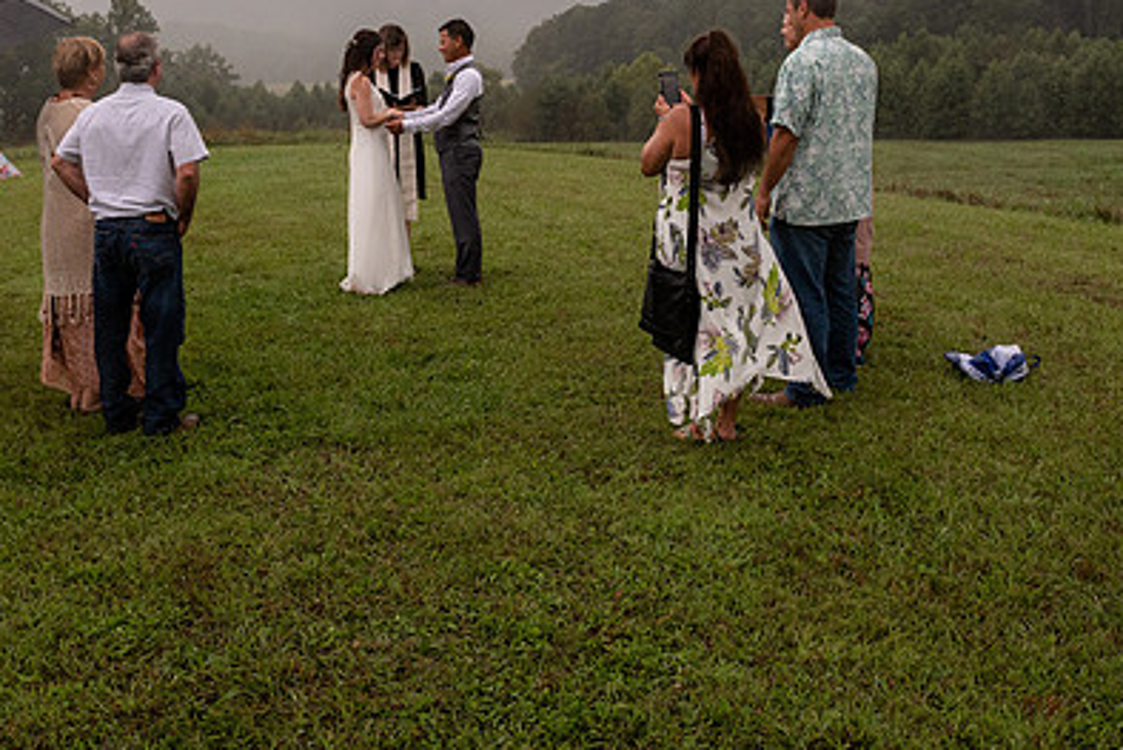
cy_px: 177
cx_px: 460
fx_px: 1311
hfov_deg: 46.2
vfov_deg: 31.3
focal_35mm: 42
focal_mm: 24
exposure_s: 1/4000
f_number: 6.3
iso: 1100
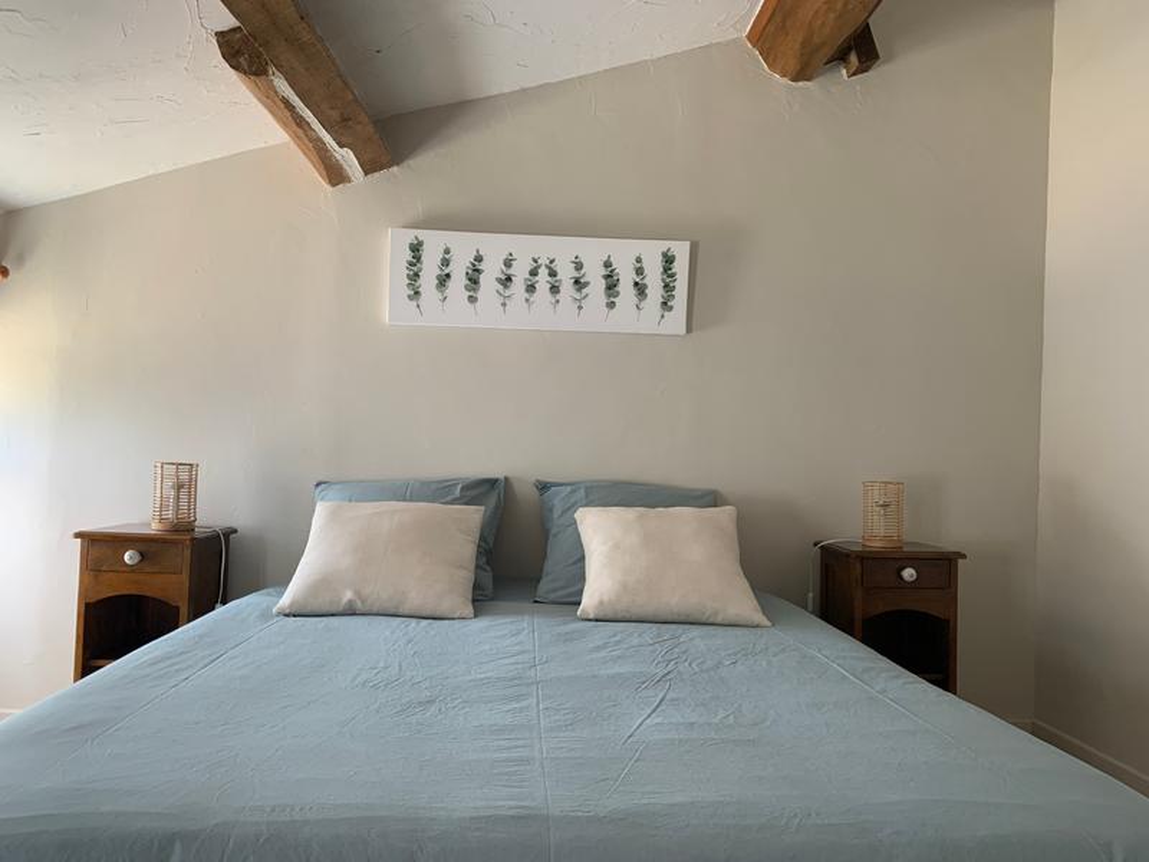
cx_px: 574
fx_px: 863
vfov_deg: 53.1
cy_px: 431
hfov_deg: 67.3
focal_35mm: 26
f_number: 1.8
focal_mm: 4.25
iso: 100
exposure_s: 1/84
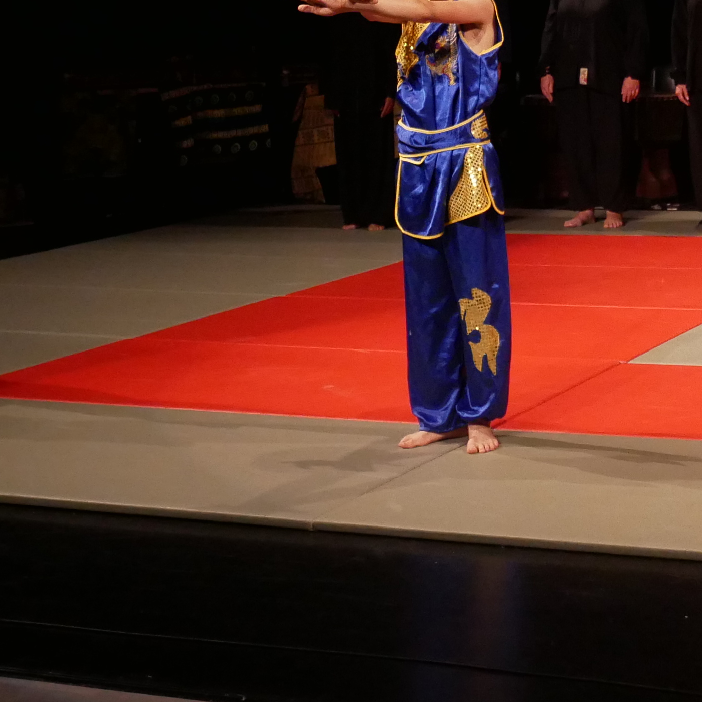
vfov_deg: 19.7
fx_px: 1996
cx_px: 740
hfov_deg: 19.3
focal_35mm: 87
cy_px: 103
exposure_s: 1/250
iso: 2000
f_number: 3.7
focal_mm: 15
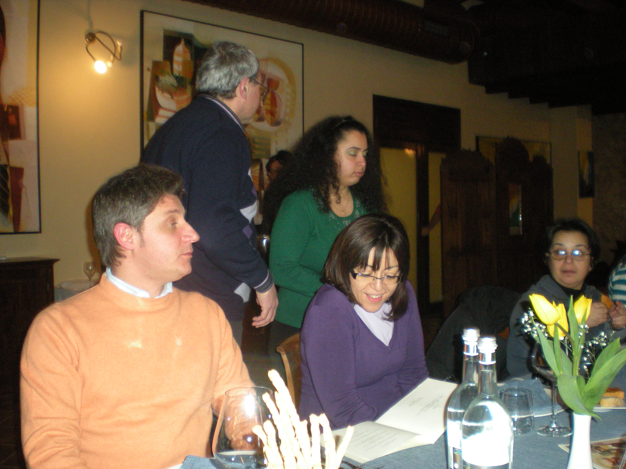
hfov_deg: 49.0
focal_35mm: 38
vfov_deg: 37.7
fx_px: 687
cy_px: 234
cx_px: 313
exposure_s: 1/60
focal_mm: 6.3
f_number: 3.1
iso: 357
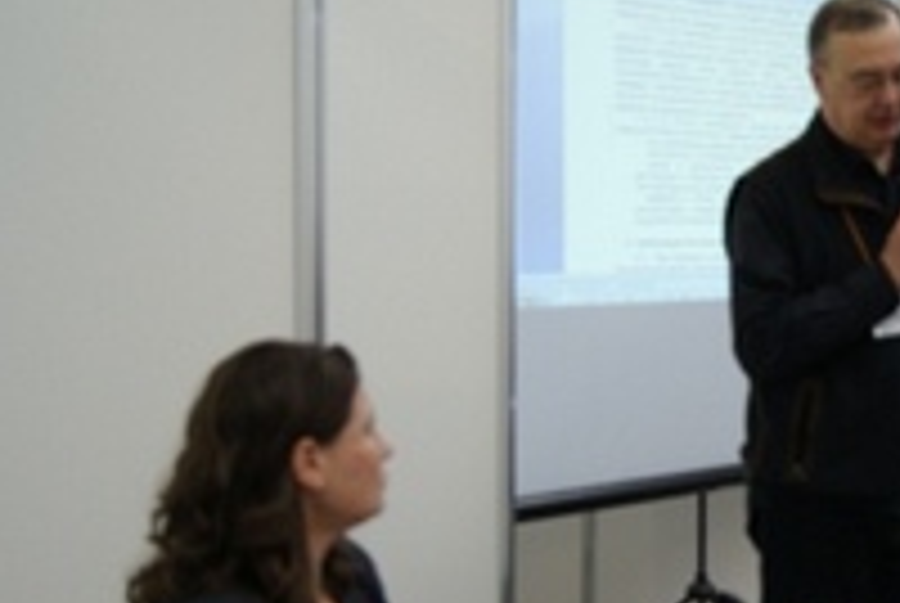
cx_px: 891
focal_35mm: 78
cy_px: 405
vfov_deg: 17.5
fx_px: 1953
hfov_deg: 24.8
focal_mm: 26
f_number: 4.5
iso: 250
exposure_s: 1/50
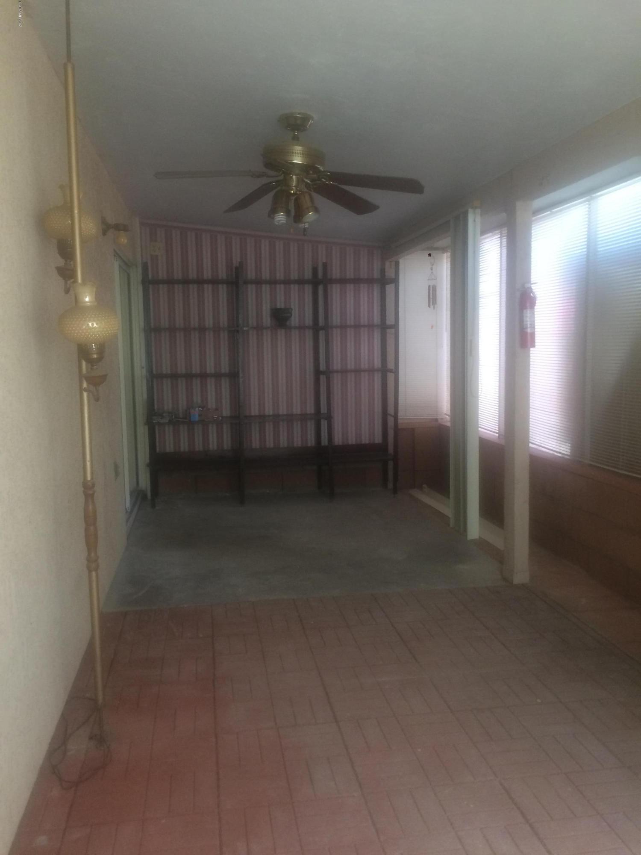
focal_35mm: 29
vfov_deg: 61.7
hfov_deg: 48.2
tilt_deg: -11.8
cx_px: 320
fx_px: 716
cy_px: 428
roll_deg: +1.8
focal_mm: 4.15
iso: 50
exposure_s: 1/30
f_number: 2.2
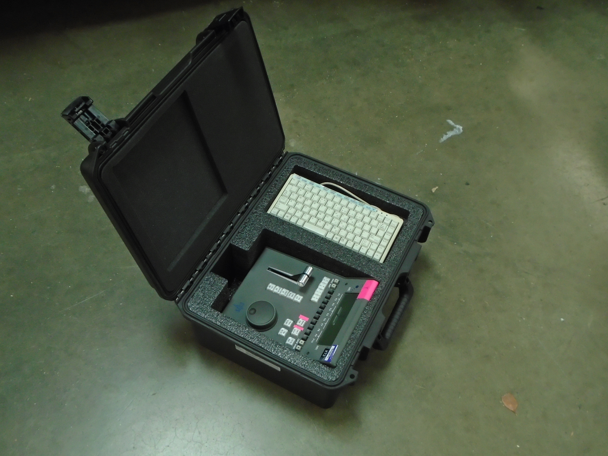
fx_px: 632
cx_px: 304
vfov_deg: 39.7
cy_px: 228
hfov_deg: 51.4
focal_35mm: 36
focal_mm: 6.4
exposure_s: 1/30
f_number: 3.8
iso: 320
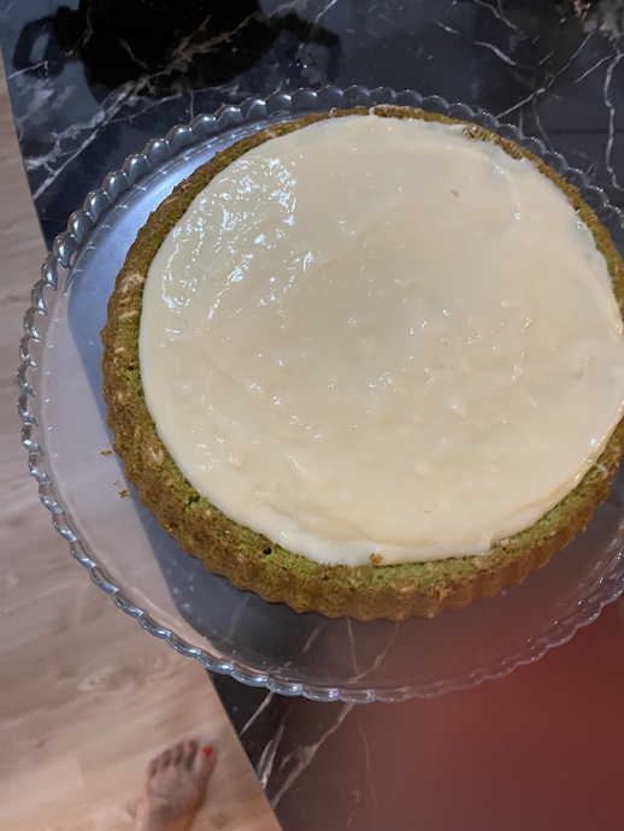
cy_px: 416
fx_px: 625
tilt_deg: -71.3
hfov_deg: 53.1
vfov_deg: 67.3
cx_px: 312
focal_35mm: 26
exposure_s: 1/50
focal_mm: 5.1
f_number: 1.6
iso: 400
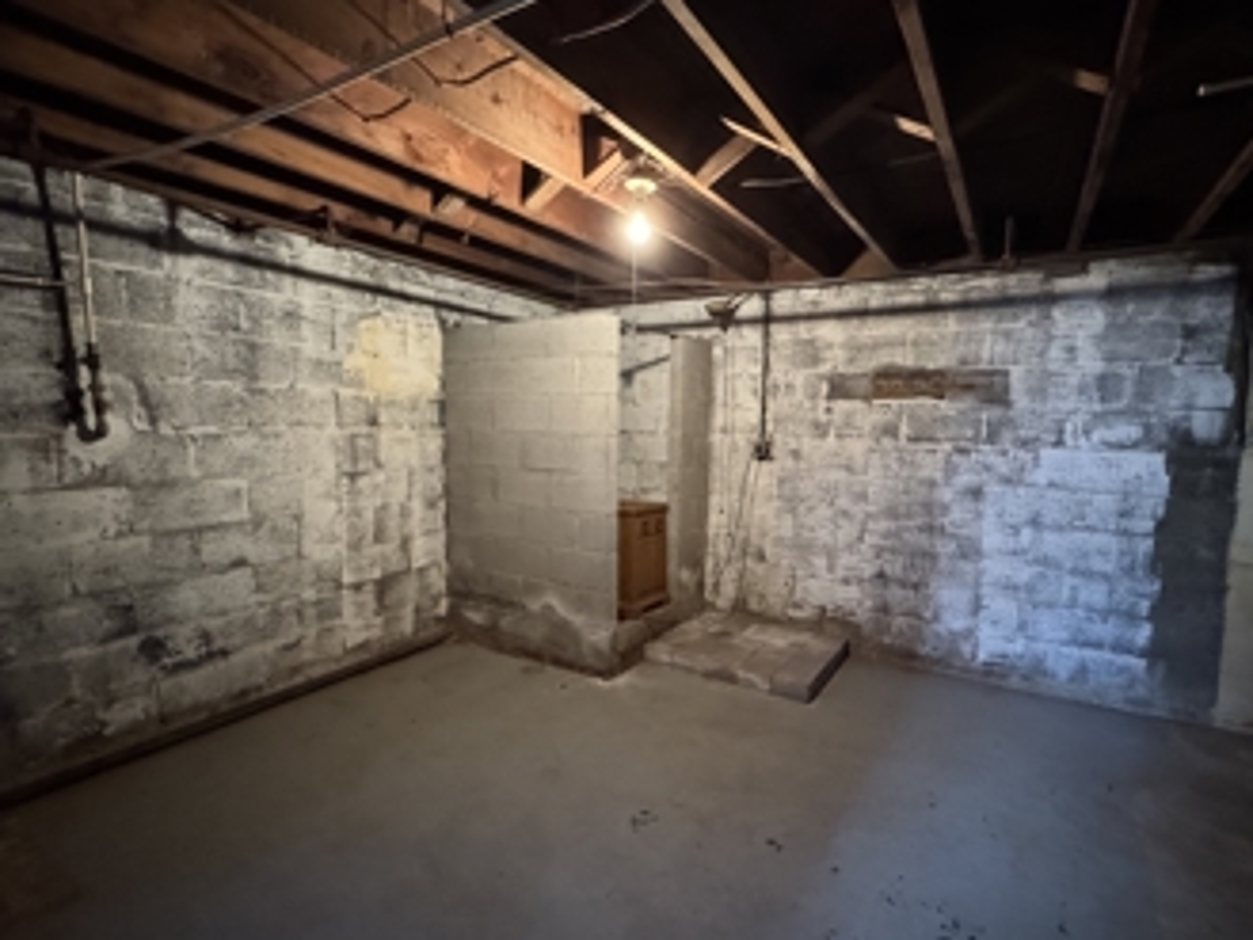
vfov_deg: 74.7
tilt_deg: -5.0
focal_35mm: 17
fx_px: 616
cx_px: 674
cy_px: 491
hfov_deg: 90.8
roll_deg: -1.9
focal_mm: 2.22
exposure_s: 1/40
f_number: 2.2
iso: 1250
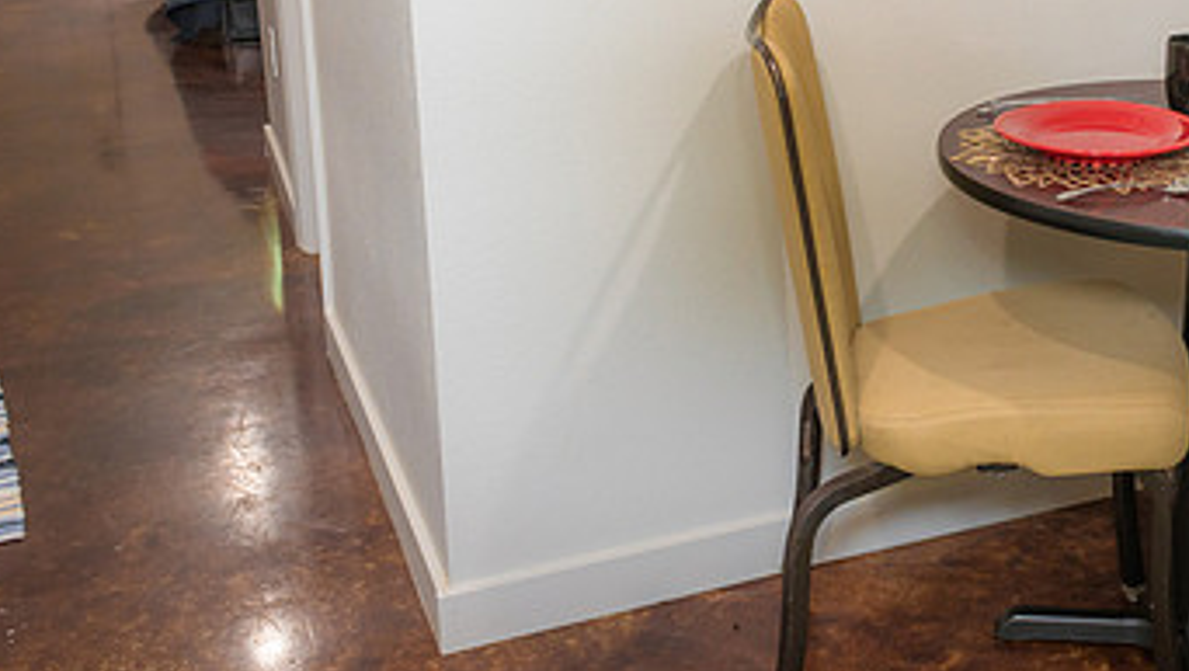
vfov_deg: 23.3
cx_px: 956
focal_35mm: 51
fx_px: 1609
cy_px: 162
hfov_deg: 39.0
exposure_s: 1/50
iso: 1000
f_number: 8
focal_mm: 28
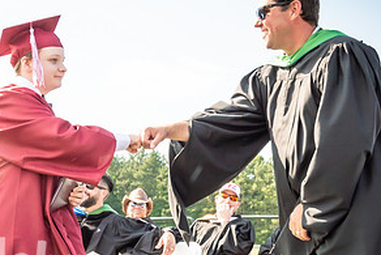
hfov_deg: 33.0
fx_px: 625
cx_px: 82
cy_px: 224
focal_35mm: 59
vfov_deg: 22.5
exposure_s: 1/500
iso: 200
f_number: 7.1
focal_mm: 17
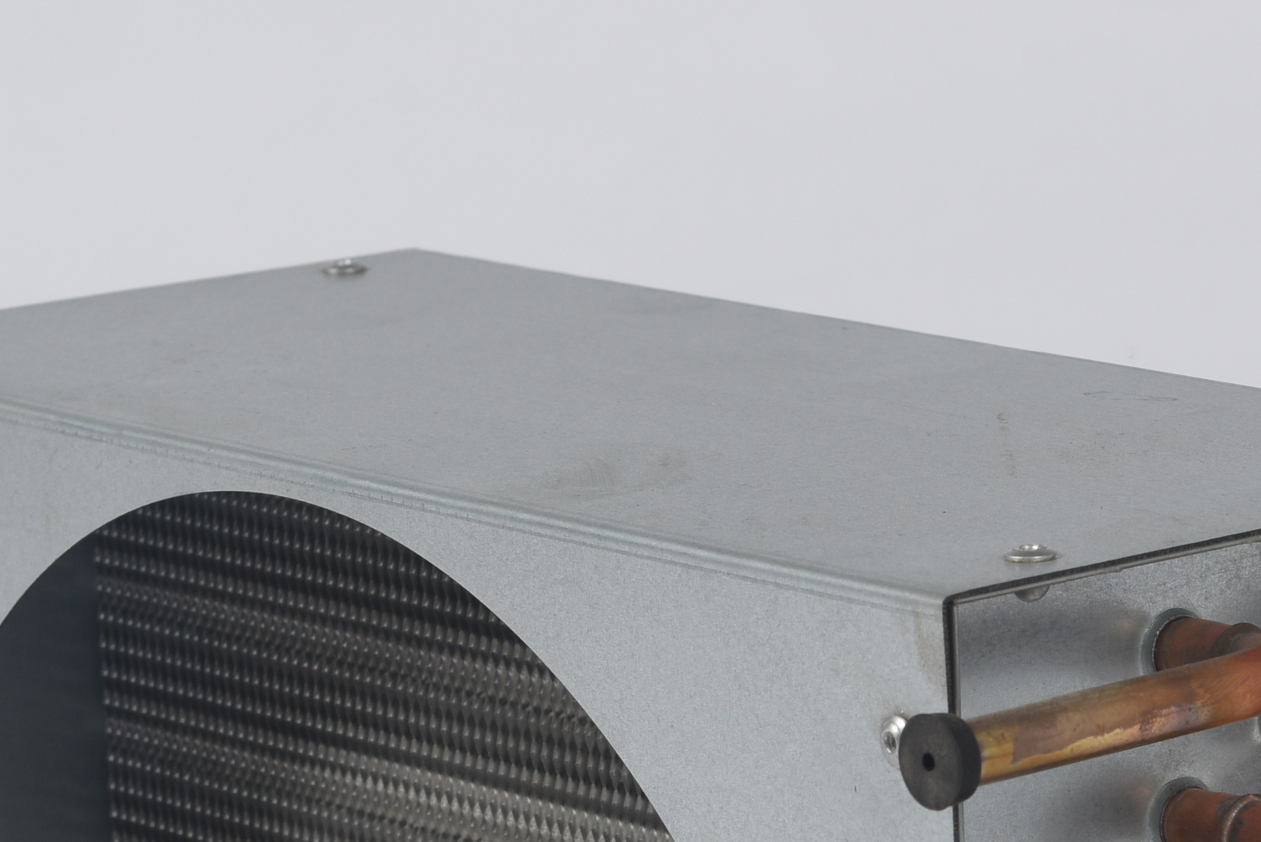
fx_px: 7253
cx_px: 946
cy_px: 1148
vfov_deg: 6.6
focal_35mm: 207
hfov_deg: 9.9
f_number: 8
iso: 160
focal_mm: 56
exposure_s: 1/80
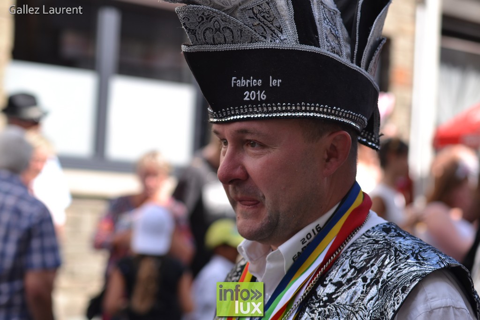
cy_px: 160
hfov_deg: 22.6
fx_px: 1200
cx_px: 240
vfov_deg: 15.2
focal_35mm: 90
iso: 100
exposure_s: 1/400
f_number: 3.5
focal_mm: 60
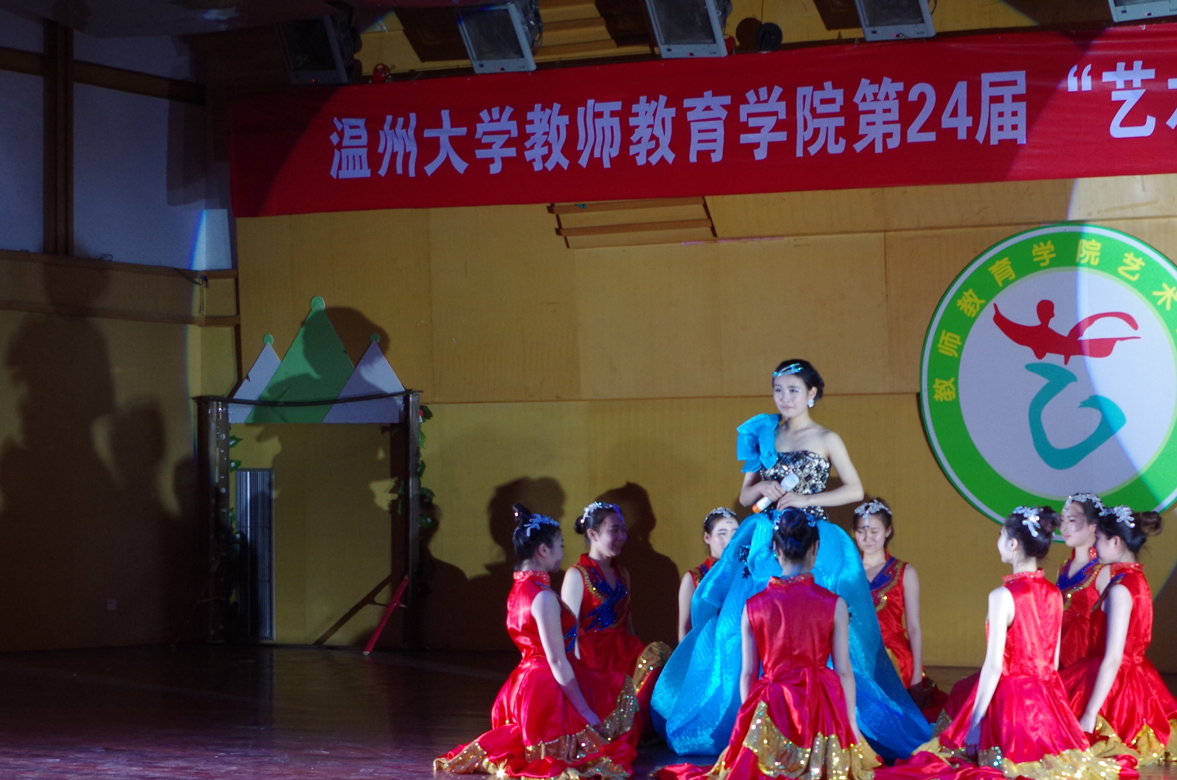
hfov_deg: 30.5
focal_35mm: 65
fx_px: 2121
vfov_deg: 20.7
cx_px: 875
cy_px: 561
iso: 800
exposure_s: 1/80
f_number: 4.5
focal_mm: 26.25
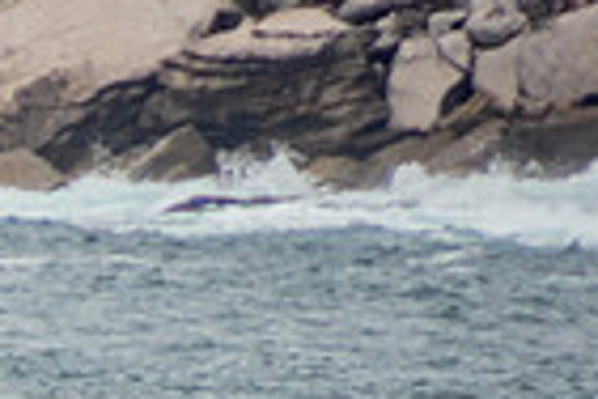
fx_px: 39996
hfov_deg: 0.9
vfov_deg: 0.6
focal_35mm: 2408
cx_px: -352
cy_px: 571
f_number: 5.6
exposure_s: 1/1600
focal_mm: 390
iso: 280
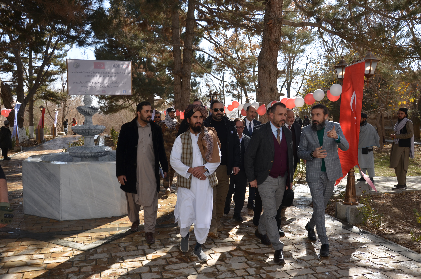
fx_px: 385
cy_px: 140
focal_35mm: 33
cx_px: 210
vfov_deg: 39.8
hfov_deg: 57.3
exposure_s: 1/250
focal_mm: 22
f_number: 5
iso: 100
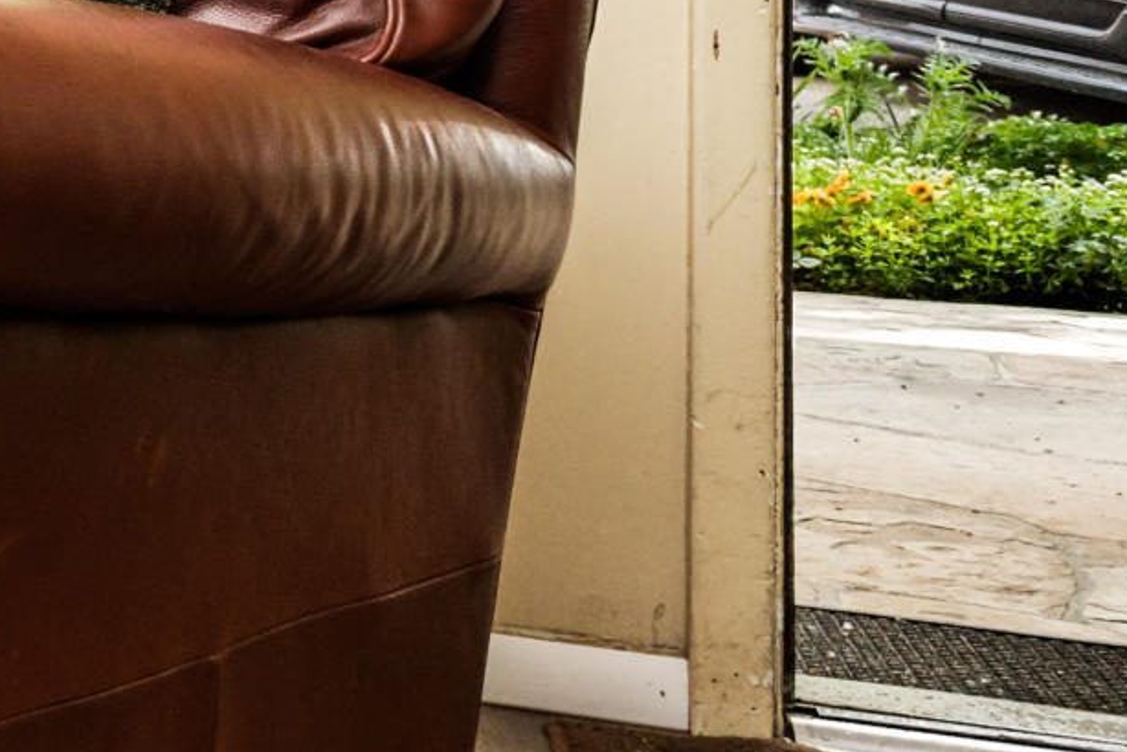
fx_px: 2599
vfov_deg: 15.5
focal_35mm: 83
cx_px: -1265
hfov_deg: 16.7
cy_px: -275
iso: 640
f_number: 6.3
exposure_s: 1/125
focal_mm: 17
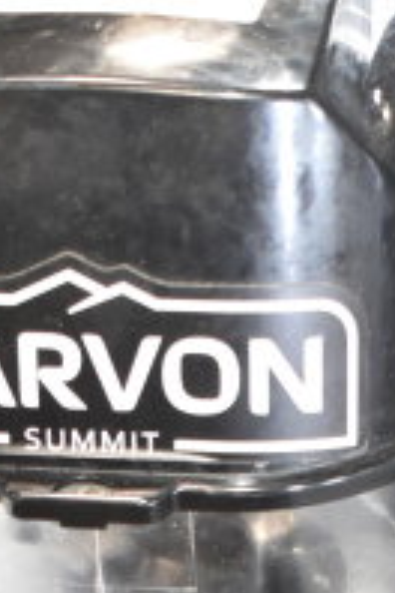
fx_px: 2622
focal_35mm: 159
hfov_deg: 8.5
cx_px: 488
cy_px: 1029
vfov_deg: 12.0
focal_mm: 23
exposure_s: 1/40
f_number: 3.8
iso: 800
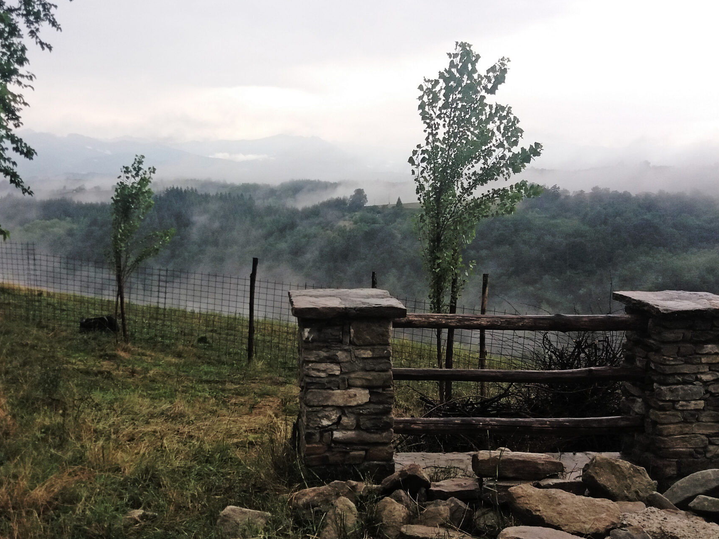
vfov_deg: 34.3
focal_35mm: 42
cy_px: 258
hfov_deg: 44.6
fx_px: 872
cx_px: 292
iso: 64
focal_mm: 3.7
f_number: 1.9
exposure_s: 1/154
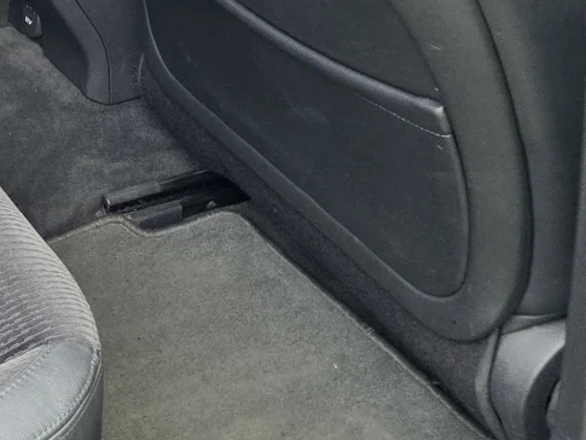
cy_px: -92
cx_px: -238
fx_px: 1541
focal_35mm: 91
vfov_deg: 15.6
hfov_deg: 19.4
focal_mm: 6.3
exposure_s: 1/180
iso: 200
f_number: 1.7
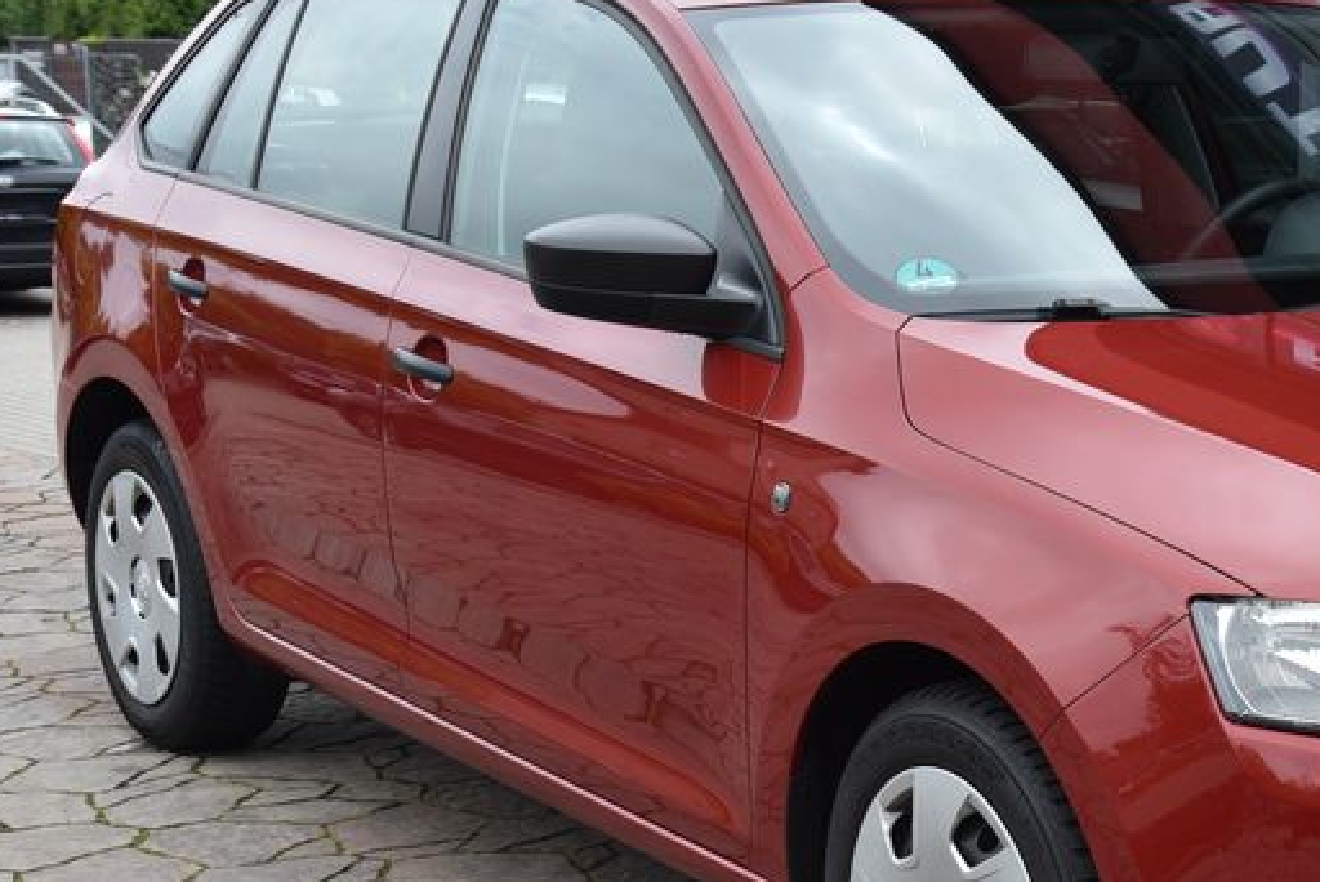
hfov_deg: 24.6
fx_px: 2935
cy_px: 616
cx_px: 1181
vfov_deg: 17.0
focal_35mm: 80
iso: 500
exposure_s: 1/320
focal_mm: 40
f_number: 9
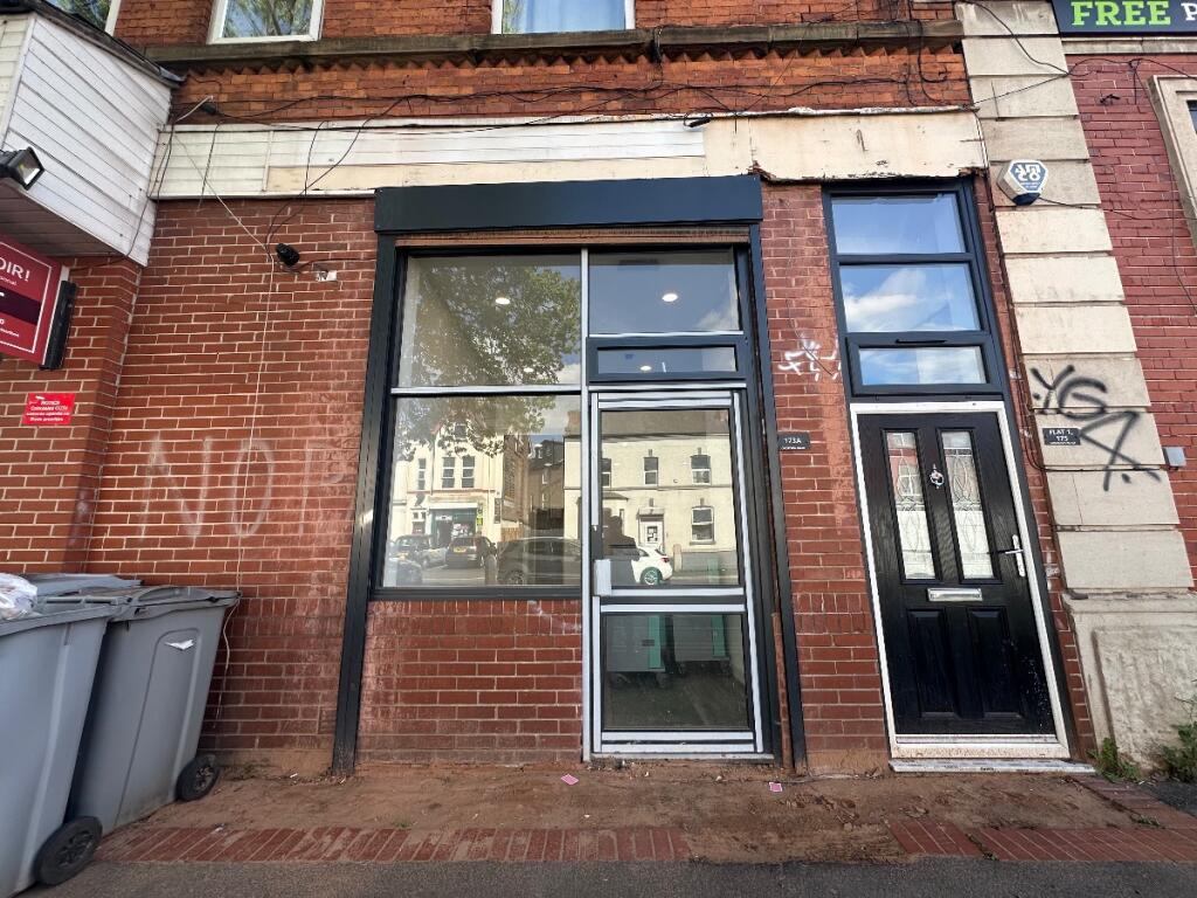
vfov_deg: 85.7
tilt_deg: +11.2
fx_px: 484
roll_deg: +0.6
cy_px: 449
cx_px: 598
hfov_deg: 102.1
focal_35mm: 14
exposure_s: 1/397
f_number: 2.2
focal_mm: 2.22
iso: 40
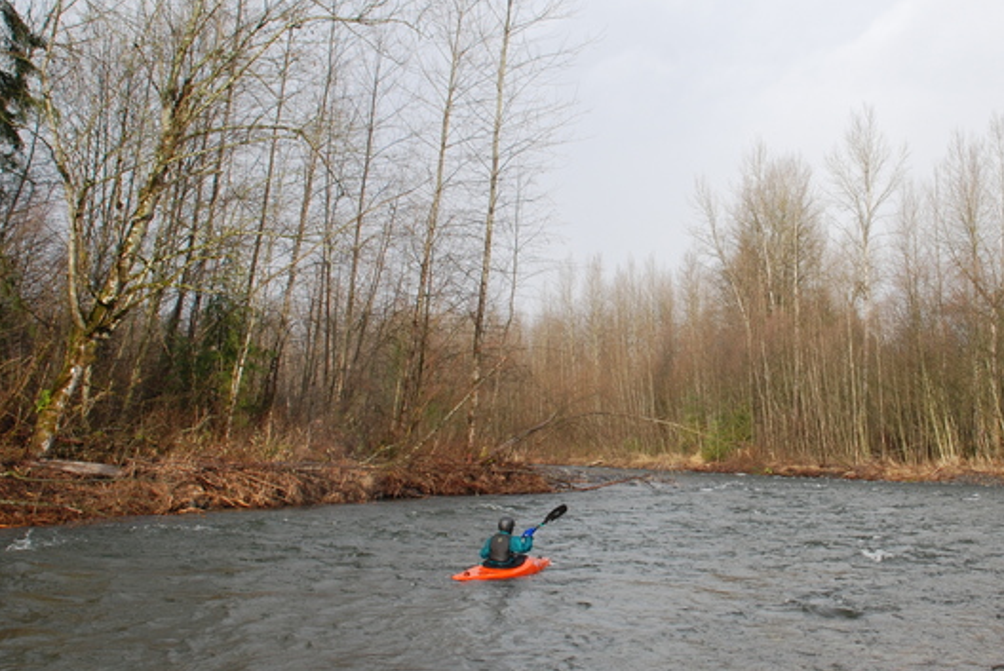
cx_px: 700
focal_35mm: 50
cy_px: 334
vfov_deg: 27.0
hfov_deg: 38.9
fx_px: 1396
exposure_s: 1/320
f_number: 9
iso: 200
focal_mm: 22
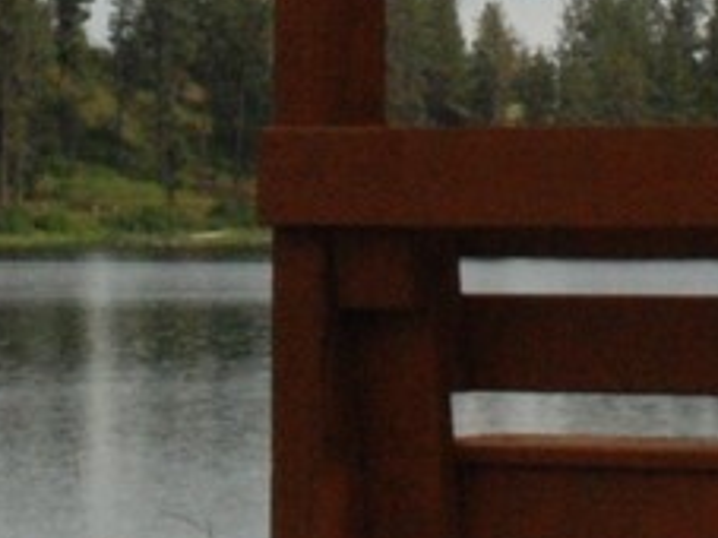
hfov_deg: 6.3
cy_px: -305
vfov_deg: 4.7
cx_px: 435
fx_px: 6480
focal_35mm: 313
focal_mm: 29
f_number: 25
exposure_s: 1/200
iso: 800
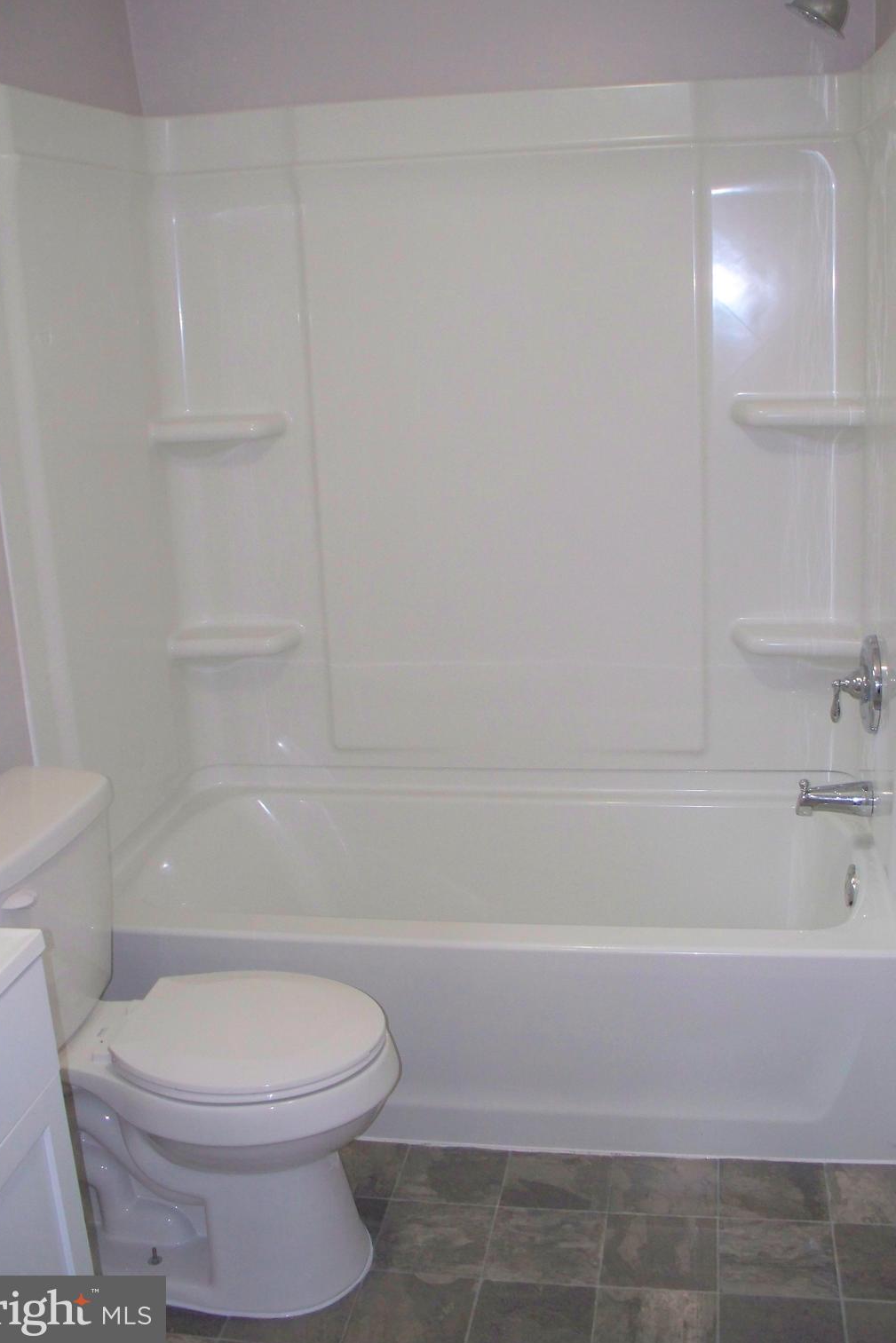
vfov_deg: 50.7
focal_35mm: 38
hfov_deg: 35.1
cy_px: 667
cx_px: 456
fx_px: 1418
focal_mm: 7.54
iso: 200
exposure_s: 1/50
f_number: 2.8
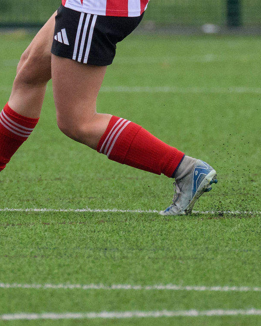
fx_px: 20730
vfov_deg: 0.9
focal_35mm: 2146
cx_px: 113
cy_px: -12
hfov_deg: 0.7
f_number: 5.6
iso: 1600
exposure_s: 1/1000
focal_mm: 400
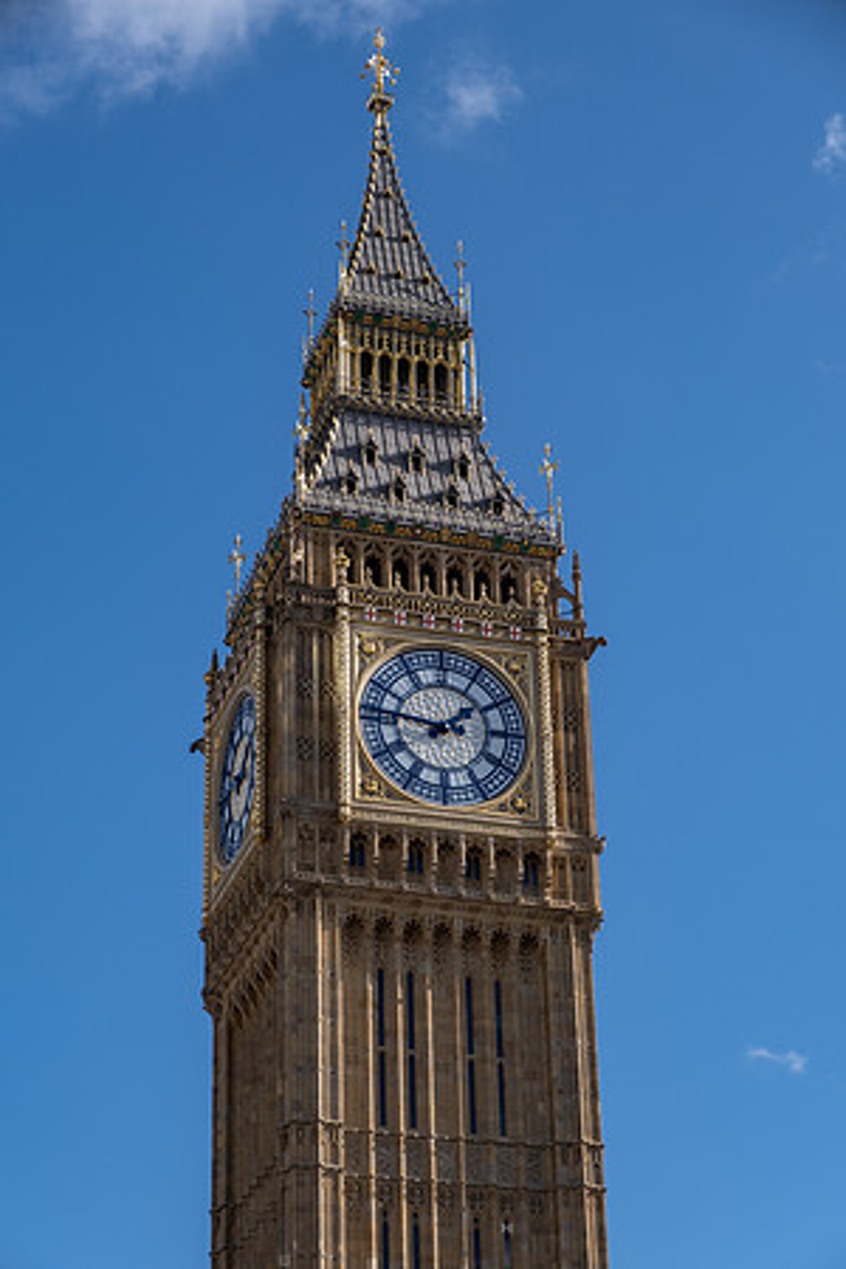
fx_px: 2926
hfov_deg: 16.5
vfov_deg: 24.5
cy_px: 634
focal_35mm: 83
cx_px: 423
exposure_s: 1/850
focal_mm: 55
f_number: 5.6
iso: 160
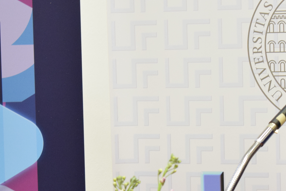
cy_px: 161
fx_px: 1655
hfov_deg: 9.9
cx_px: 193
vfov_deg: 6.6
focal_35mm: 208
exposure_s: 1/20
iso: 1250
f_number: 5.6
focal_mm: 55
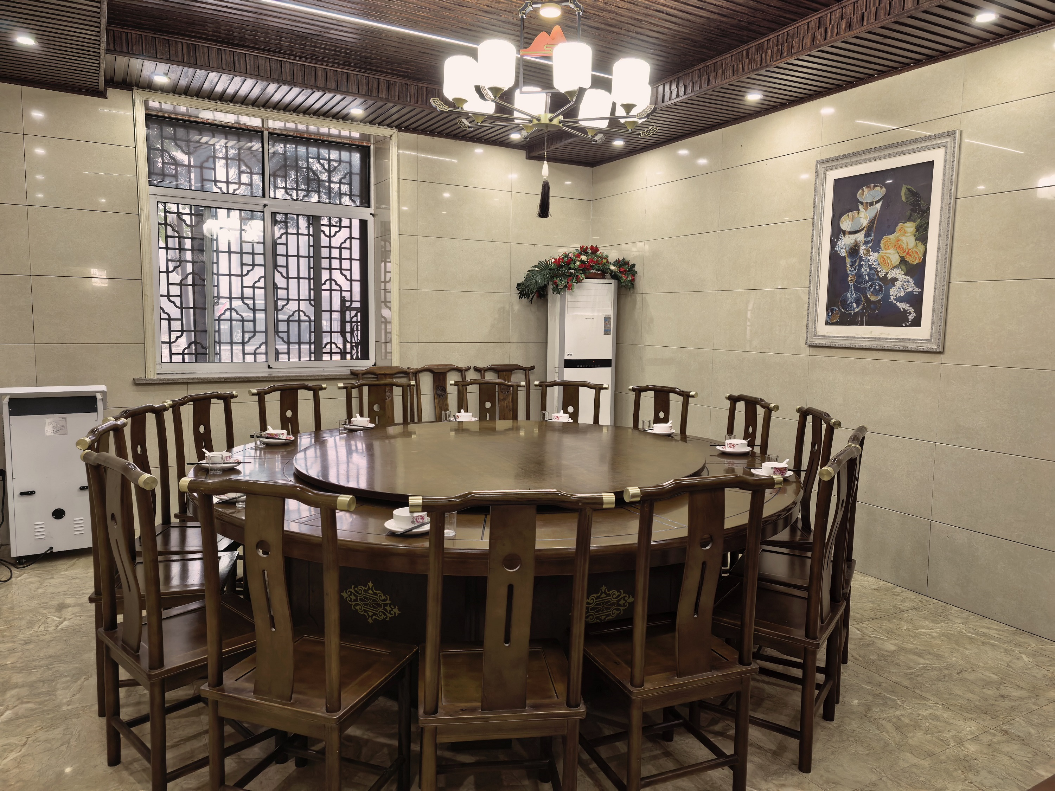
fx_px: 731
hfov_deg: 71.6
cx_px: 528
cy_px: 396
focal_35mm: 24
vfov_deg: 56.8
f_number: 1.6
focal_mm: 5.34
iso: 80
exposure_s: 1/50
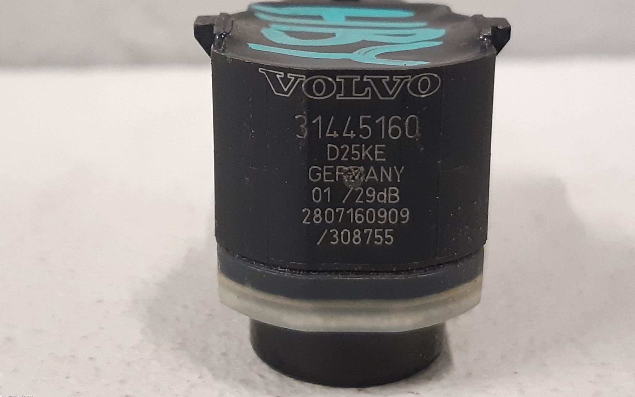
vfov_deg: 44.3
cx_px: 322
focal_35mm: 28
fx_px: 485
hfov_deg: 66.5
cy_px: 158
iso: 320
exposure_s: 1/50
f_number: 1.7
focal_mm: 3.93
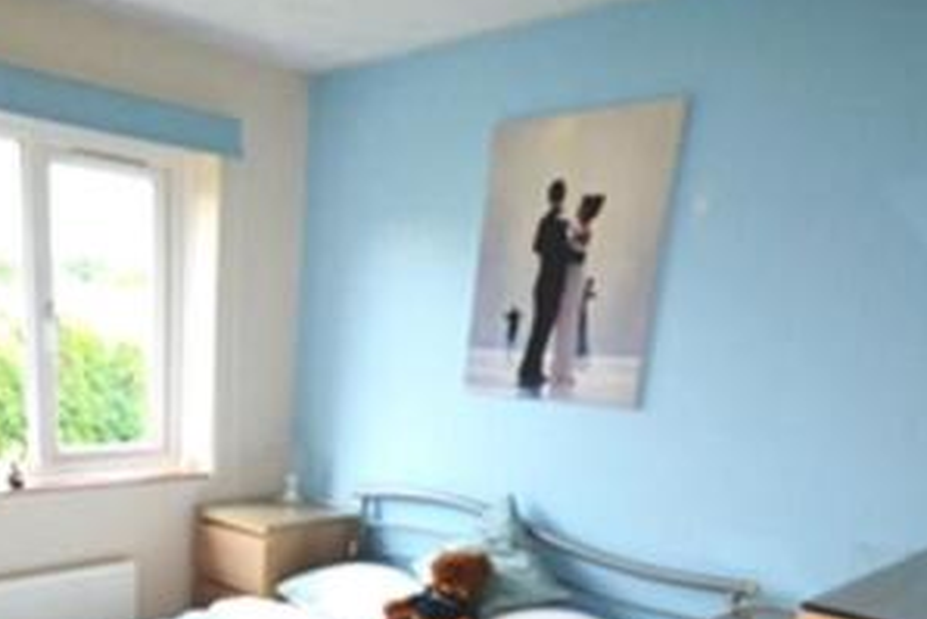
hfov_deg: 55.6
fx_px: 850
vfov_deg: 36.5
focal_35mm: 33
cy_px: 599
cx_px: 283
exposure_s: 1/60
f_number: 3.5
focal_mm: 10
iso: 1800
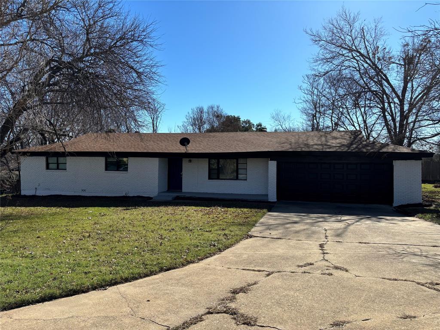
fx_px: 330
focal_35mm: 26
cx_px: 220
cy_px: 165
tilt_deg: -0.9
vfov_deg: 53.1
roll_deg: -0.6
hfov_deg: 67.3
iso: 50
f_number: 1.6
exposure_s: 1/3534
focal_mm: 5.96
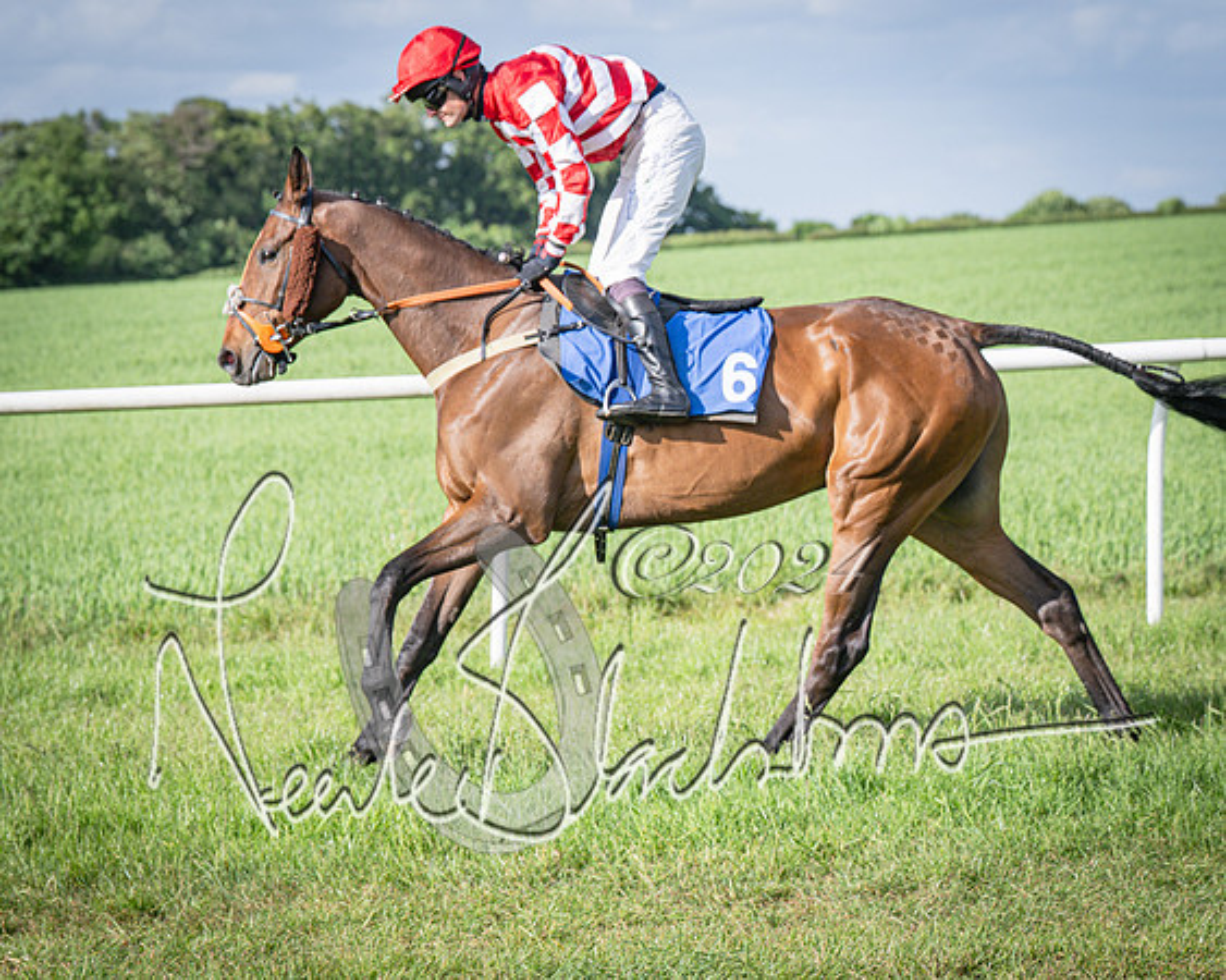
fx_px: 5435
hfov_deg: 12.9
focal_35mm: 150
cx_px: 490
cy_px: 490
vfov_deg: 10.3
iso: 200
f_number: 4.5
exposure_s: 1/1600
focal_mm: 89
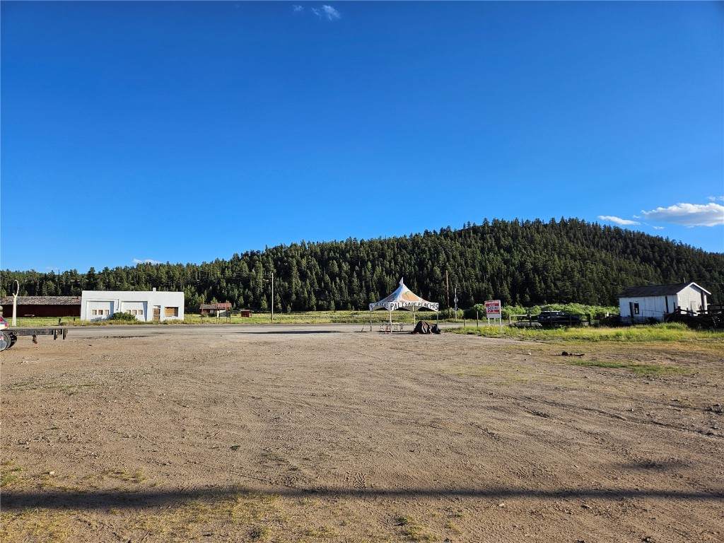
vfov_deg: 58.9
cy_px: 272
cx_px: 362
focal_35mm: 23
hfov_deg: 73.9
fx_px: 481
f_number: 1.8
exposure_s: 1/1728
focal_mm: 5.4
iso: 25
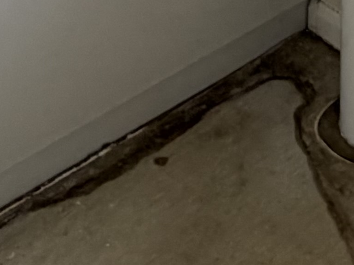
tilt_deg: -34.1
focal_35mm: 104
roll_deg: +2.8
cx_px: 266
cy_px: -65
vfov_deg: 13.8
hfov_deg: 18.8
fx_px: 1064
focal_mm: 2.22
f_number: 2.2
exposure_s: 1/121
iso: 250
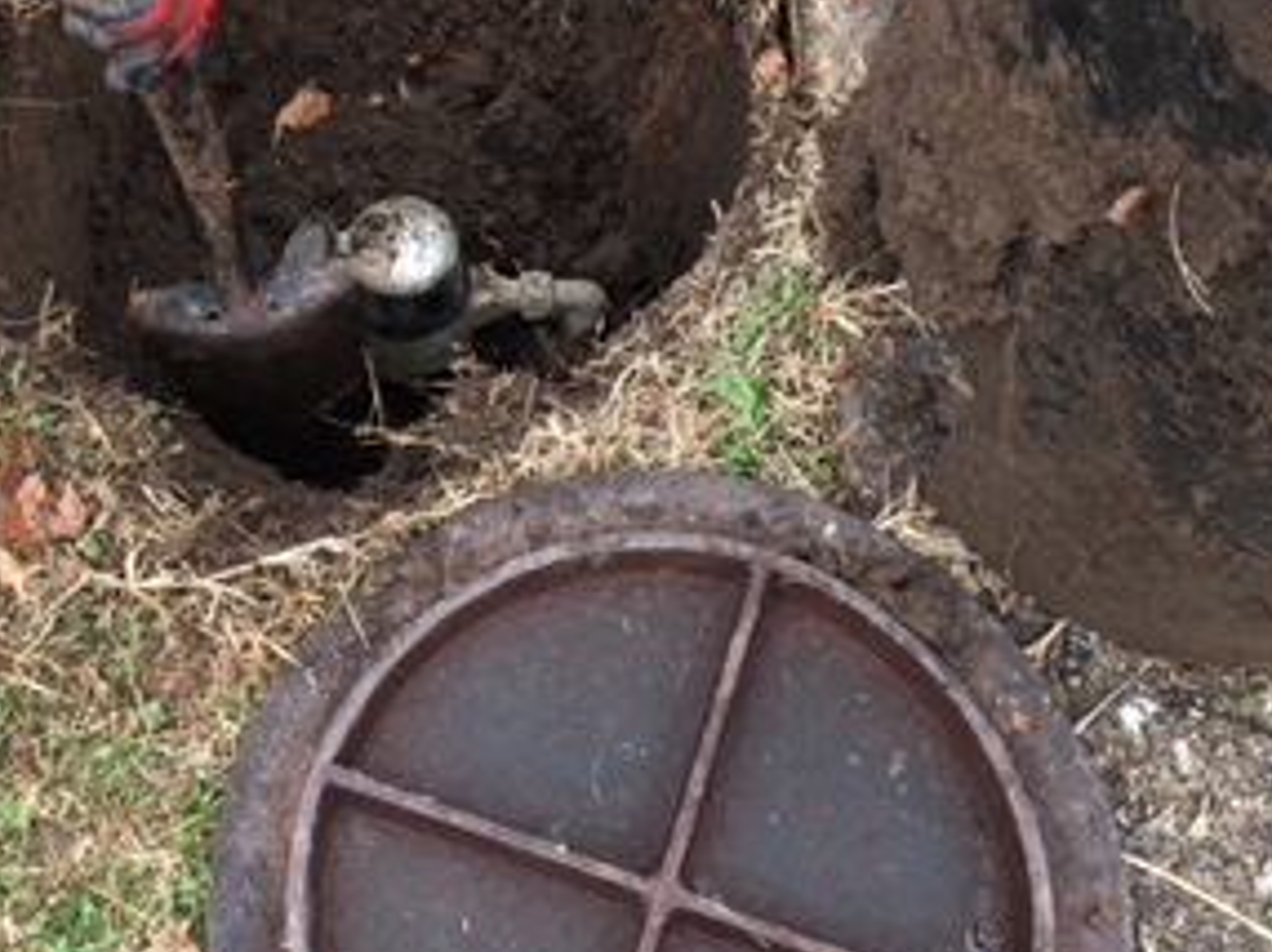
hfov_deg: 29.6
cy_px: 236
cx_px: 409
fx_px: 2386
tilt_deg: -60.0
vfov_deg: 22.3
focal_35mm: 65
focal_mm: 4.15
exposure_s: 1/40
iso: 25
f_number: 2.2
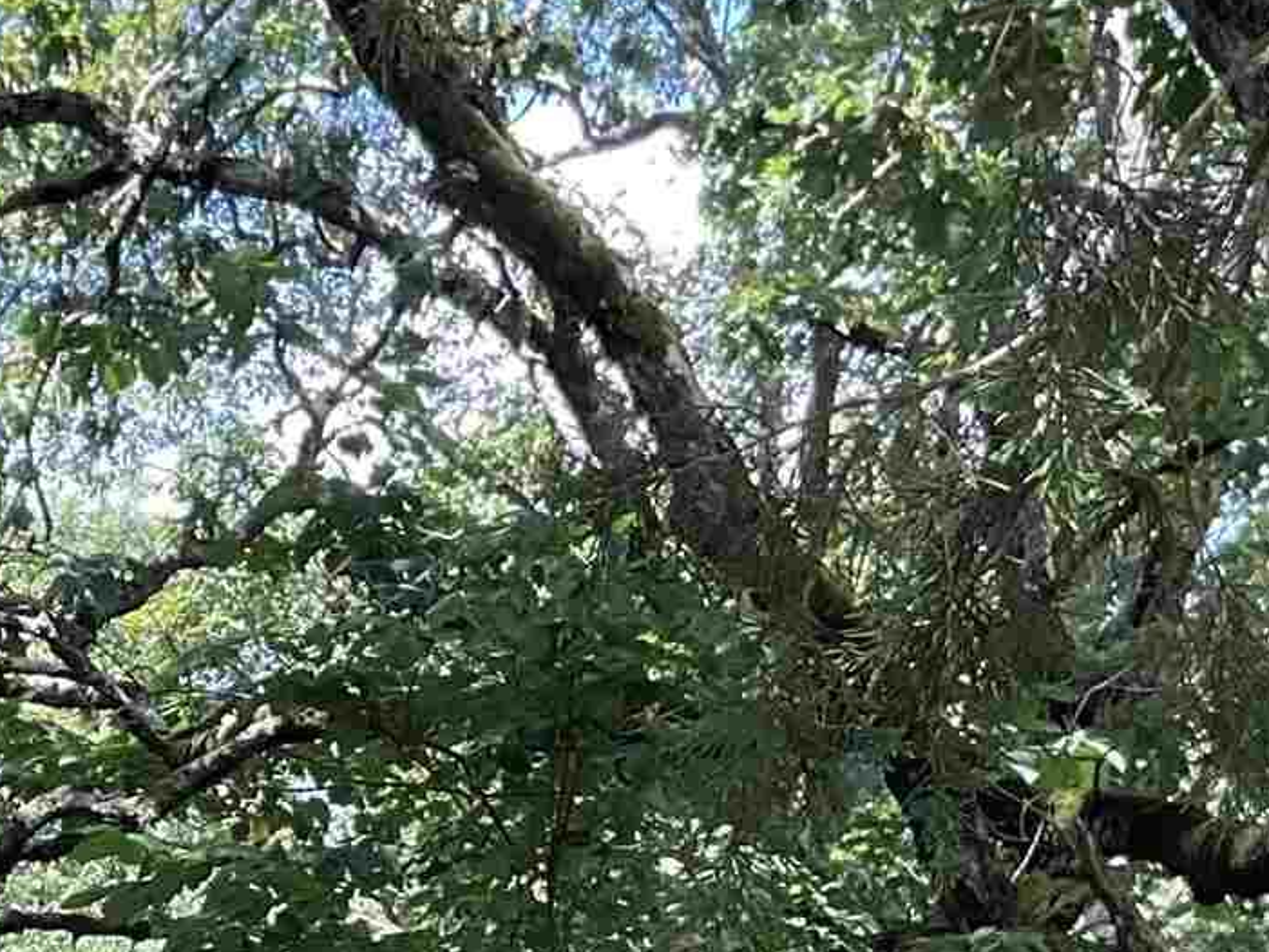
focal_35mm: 127
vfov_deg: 10.8
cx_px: -141
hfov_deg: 15.1
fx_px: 4657
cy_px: 1772
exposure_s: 1/120
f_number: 1.8
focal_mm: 3
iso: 20
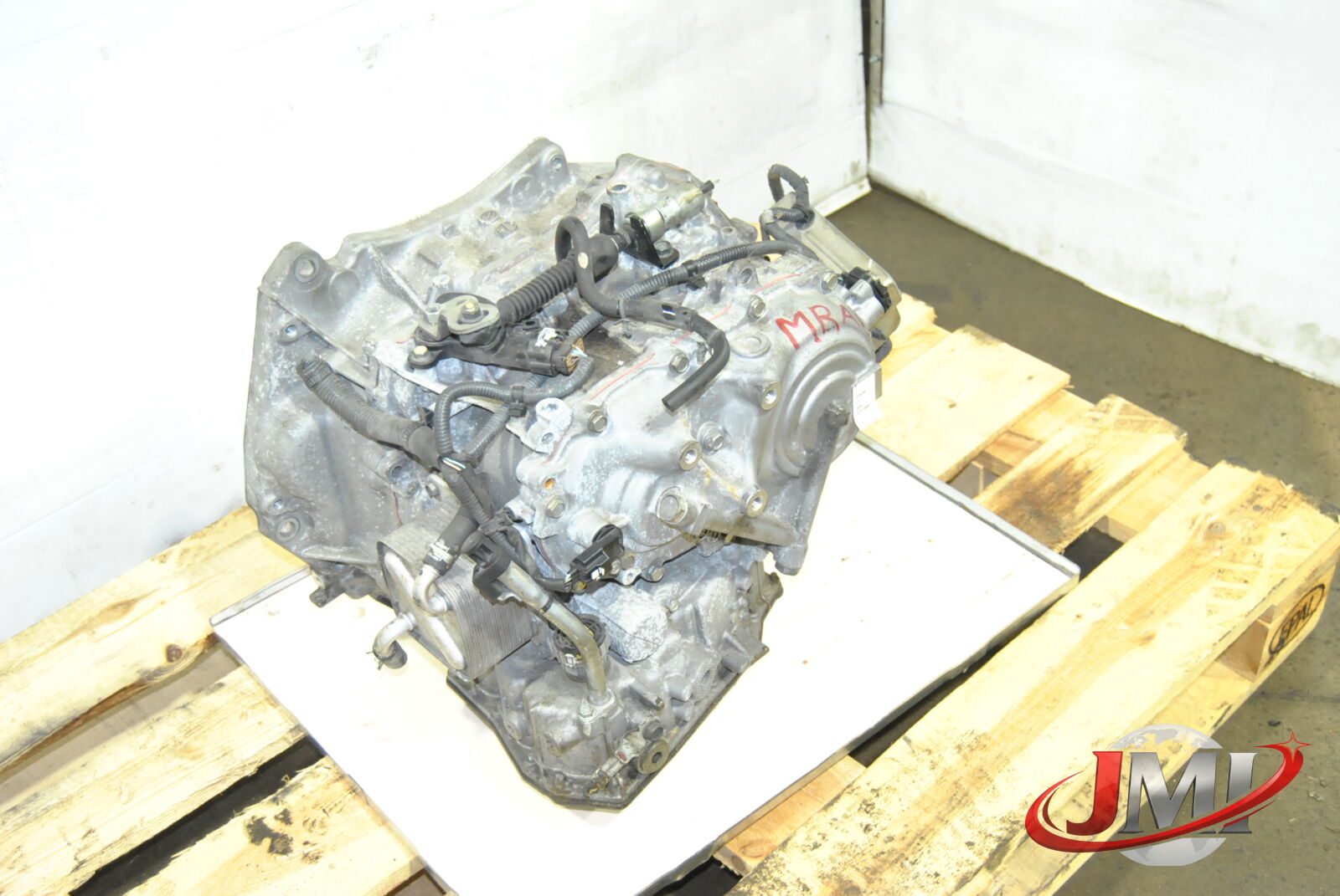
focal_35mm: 45
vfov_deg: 29.9
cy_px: 448
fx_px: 1677
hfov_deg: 43.6
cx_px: 670
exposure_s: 1/60
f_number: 5
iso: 800
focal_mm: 30
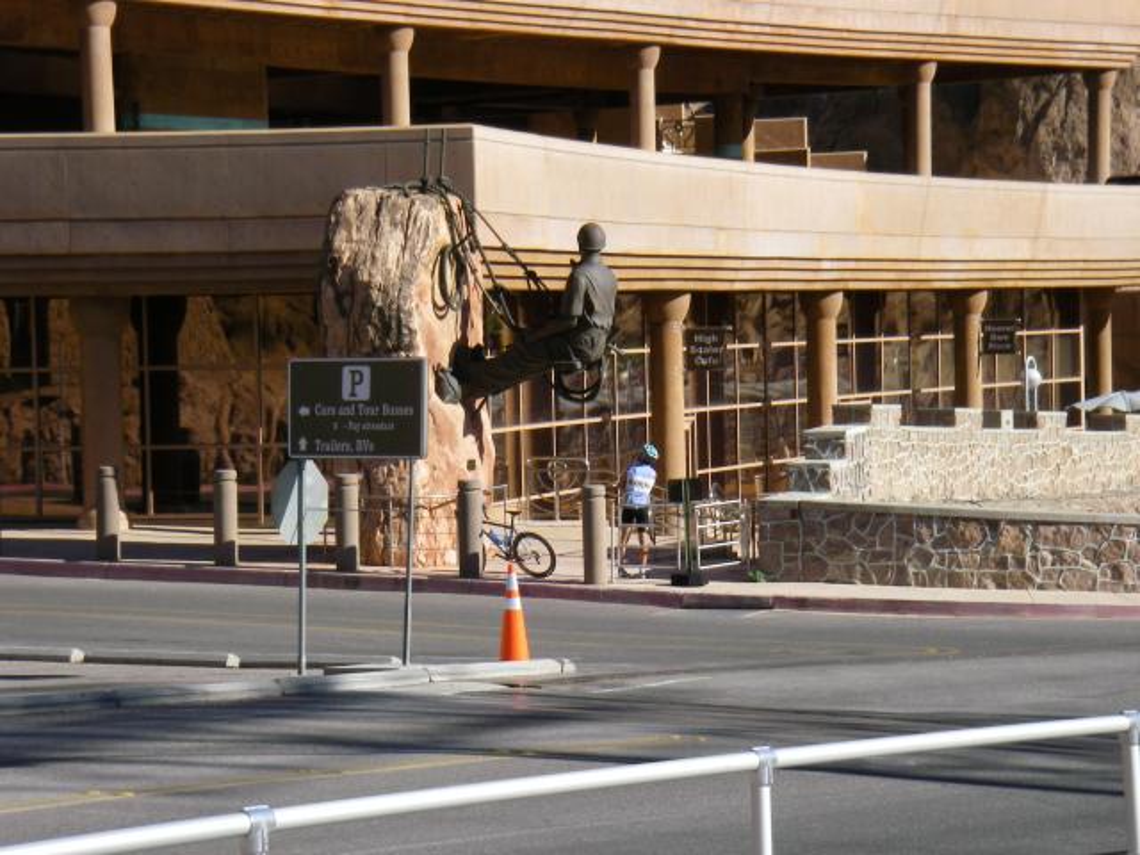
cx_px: 570
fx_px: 3754
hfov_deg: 17.3
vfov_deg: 13.0
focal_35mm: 114
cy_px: 428
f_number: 8
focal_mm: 18.9
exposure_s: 1/200
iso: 100
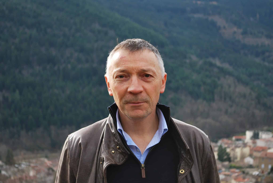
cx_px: 136
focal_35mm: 82
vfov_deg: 16.6
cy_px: 92
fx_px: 627
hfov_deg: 24.6
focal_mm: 55
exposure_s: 1/125
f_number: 5.6
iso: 110
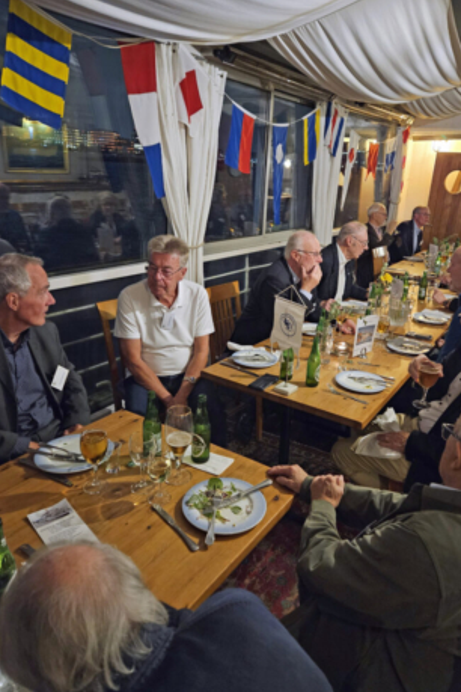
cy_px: 338
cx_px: 261
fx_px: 480
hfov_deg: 51.1
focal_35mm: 25
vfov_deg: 71.5
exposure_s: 1/25
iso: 800
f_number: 1.8
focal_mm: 5.4
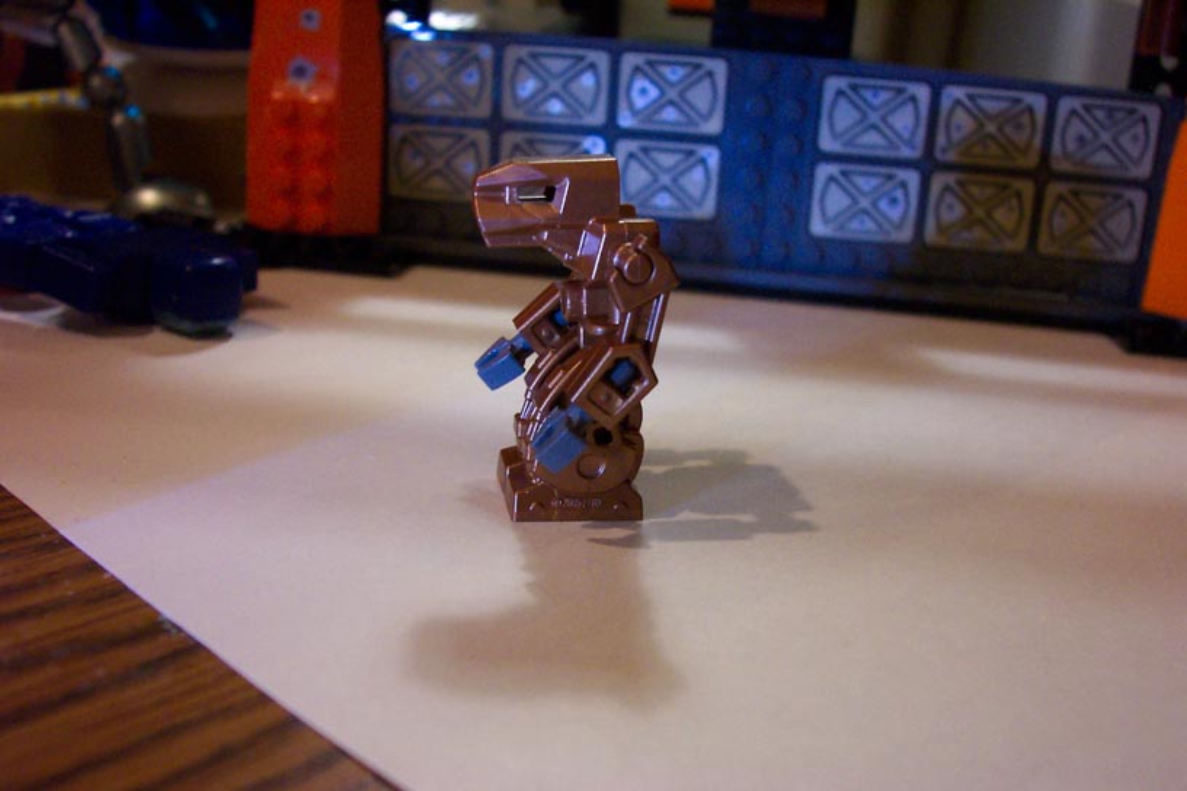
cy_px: 396
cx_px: 594
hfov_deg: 54.4
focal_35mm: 35
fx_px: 1154
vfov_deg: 37.9
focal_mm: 7.5
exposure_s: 1/30
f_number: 2.8
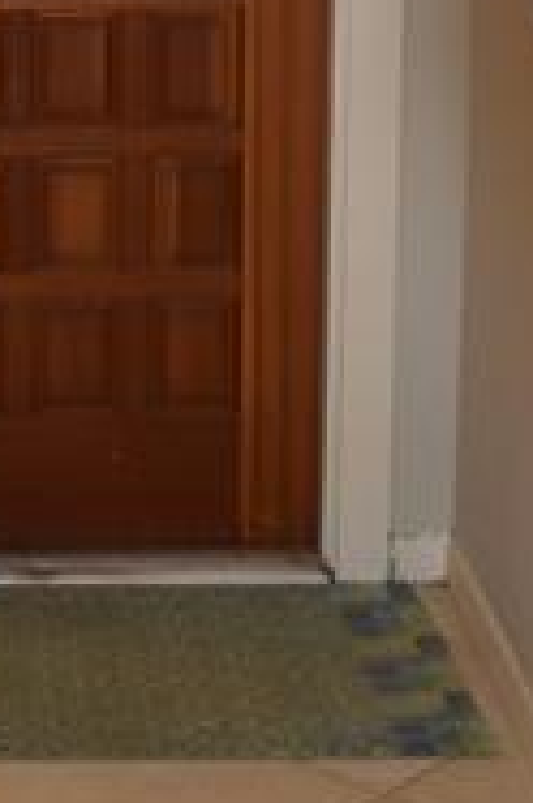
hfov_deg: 11.9
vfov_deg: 17.8
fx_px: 2474
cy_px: -69
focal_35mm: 111
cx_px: -200
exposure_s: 1/125
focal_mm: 18
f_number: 3.5
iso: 800
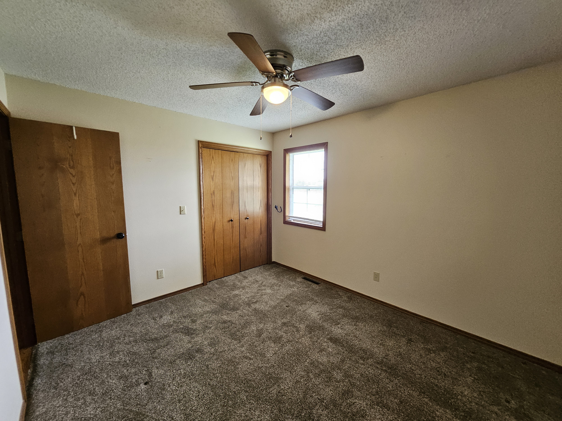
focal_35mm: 13
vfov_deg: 89.9
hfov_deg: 106.2
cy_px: 210
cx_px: 281
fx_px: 211
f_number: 2.2
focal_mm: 1.74
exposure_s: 1/60
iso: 250
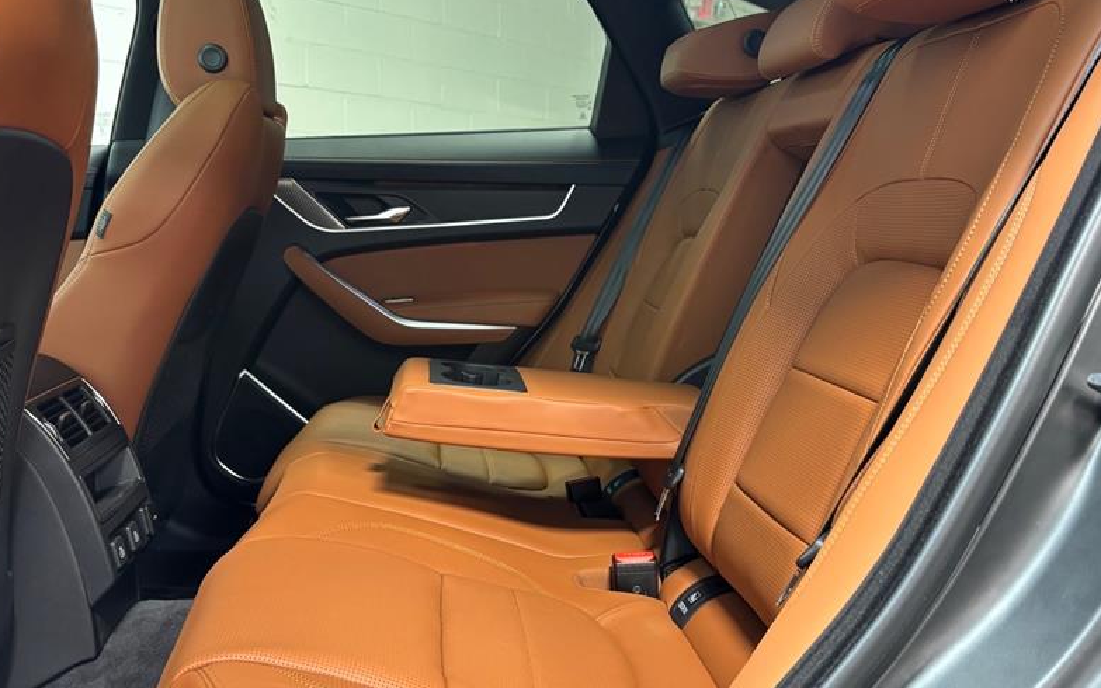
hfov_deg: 54.0
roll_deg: -0.8
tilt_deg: -7.2
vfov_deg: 35.3
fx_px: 1080
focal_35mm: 36
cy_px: 351
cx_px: 565
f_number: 1.6
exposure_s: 1/60
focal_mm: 5.96
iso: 125
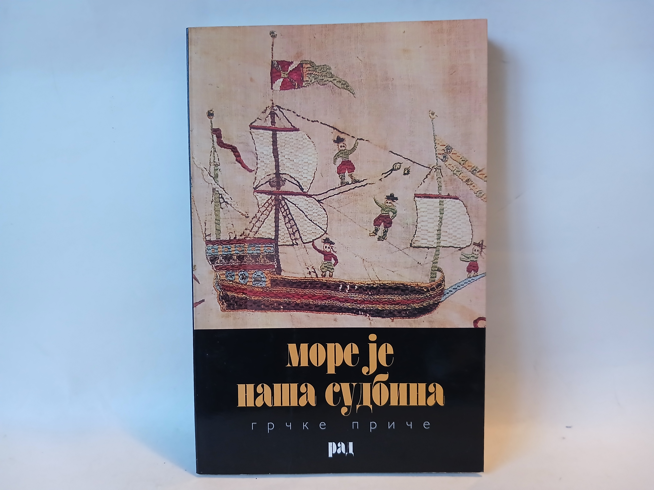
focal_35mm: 27
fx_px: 510
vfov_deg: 51.4
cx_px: 327
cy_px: 245
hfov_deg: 65.3
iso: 400
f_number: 1.8
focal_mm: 3.98
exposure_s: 1/25
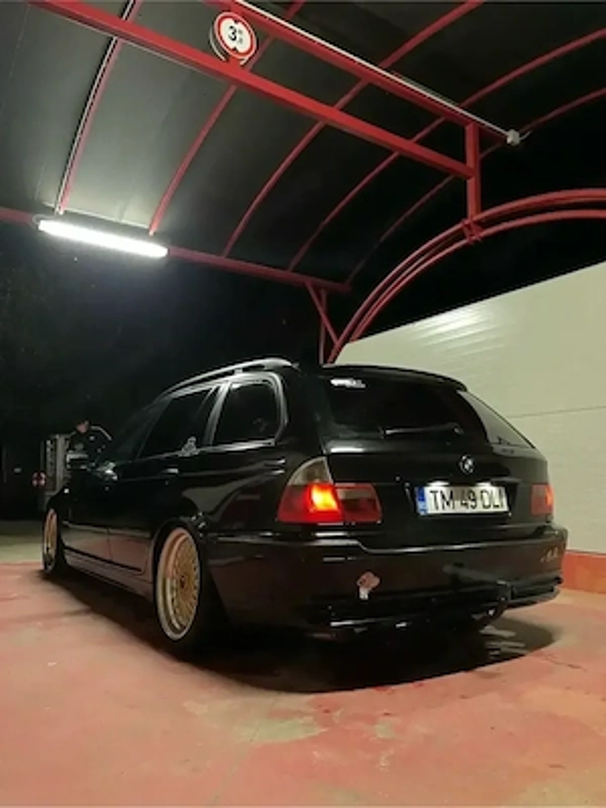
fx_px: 584
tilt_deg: +8.2
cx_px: 303
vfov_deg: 69.4
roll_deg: -0.1
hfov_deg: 54.9
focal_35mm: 25
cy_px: 404
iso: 400
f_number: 1.6
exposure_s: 1/33
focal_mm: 5.1
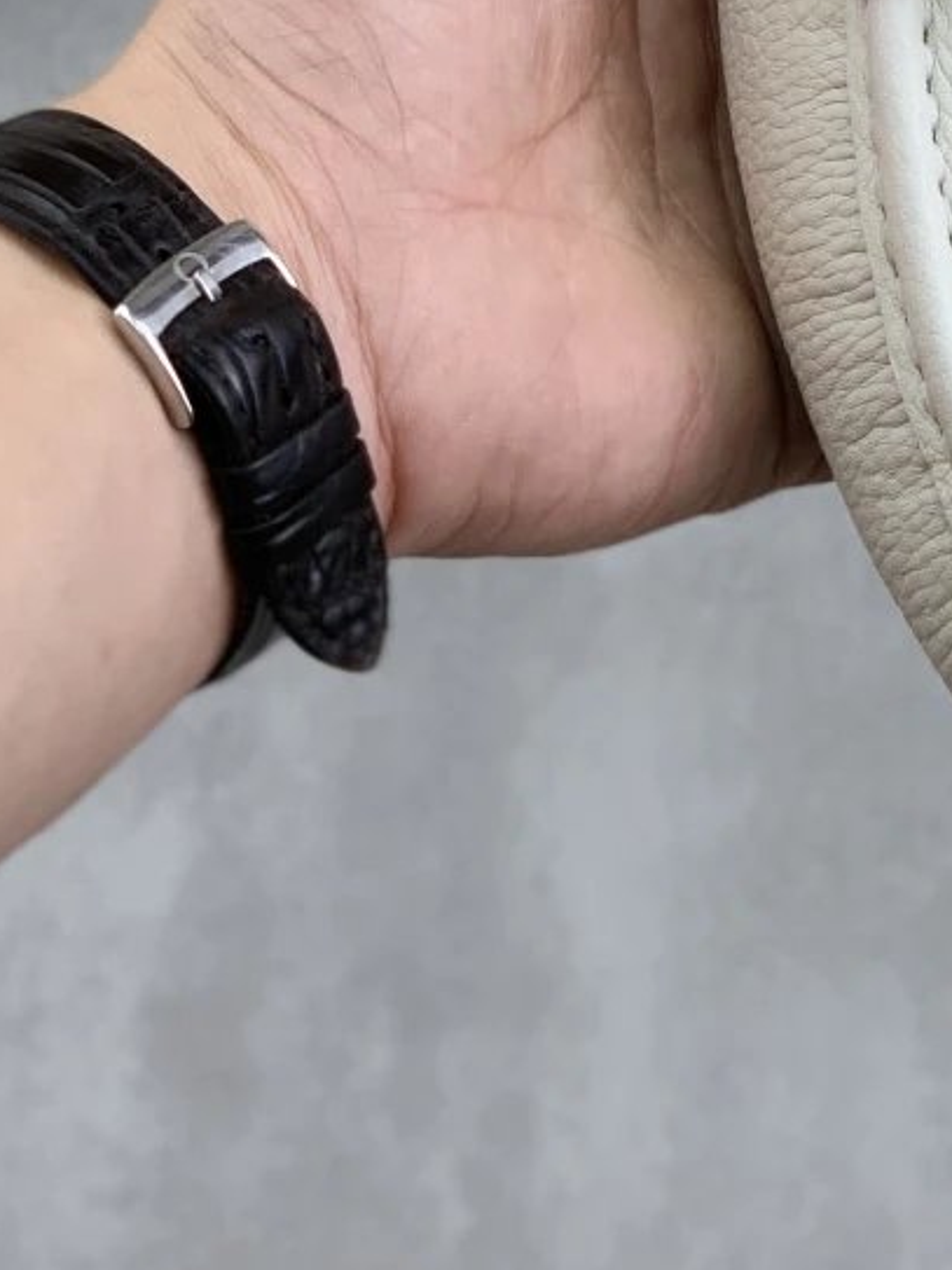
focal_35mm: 138
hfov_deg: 10.6
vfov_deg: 14.0
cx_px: 1025
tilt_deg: -52.5
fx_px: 5062
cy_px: -131
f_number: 2.4
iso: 16
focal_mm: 6
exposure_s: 1/122
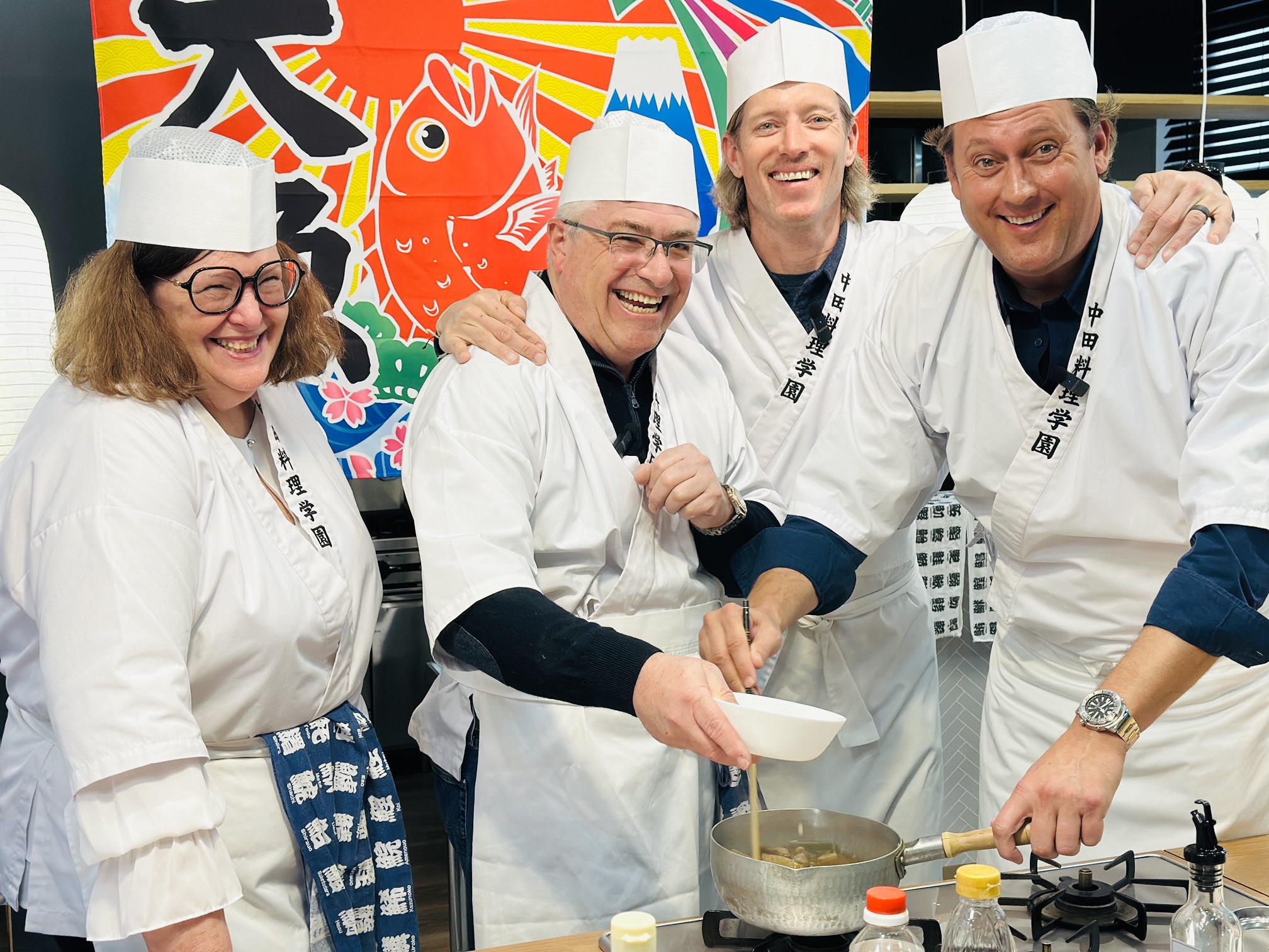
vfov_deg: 30.3
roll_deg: +1.5
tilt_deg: -6.7
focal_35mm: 48
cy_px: 476
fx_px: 1760
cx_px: 634
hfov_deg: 39.7
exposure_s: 1/120
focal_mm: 6.9
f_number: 1.8
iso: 160
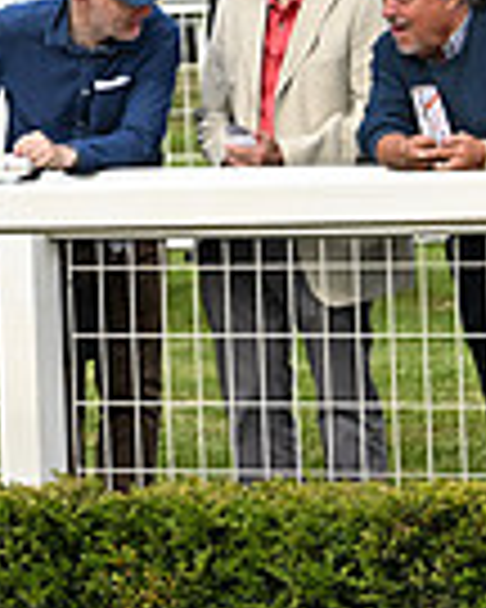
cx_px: -747
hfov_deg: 5.3
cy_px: 151
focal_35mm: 283
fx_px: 5088
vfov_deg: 6.8
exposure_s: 1/1600
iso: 640
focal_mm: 70
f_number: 5.6
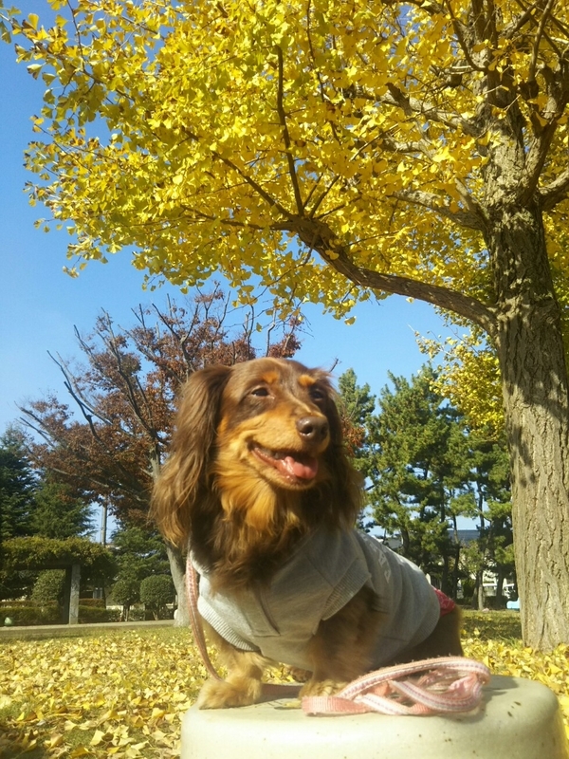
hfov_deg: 46.8
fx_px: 657
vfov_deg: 60.0
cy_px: 380
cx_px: 284
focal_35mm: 30
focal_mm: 4
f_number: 2.2
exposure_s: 1/632
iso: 25
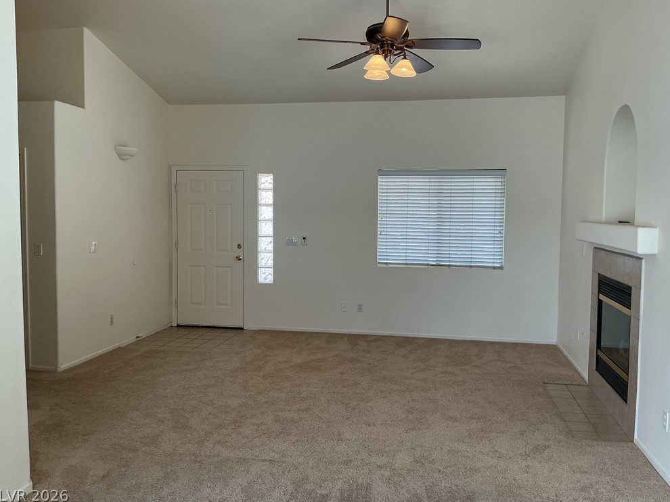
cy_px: 247
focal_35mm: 30
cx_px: 341
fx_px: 581
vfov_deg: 46.8
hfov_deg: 60.0
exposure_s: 1/120
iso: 64
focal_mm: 3
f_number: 1.8
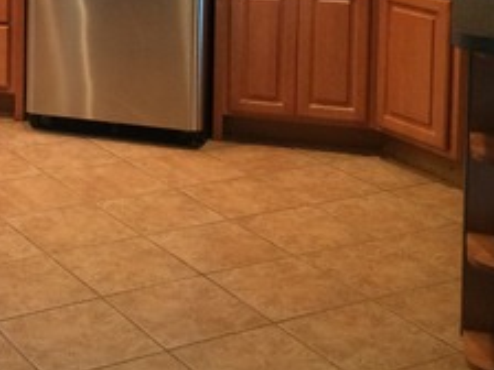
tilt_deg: -4.0
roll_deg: -0.5
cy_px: -137
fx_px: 1184
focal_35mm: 83
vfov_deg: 16.6
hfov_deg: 23.2
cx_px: 97
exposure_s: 1/30
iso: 200
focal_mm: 4.15
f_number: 2.2
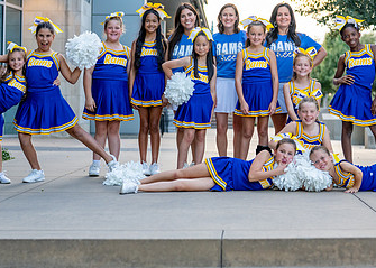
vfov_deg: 15.4
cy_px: 95
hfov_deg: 21.4
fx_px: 993
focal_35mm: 93
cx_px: 233
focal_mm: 50
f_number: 2
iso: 640
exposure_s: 1/400
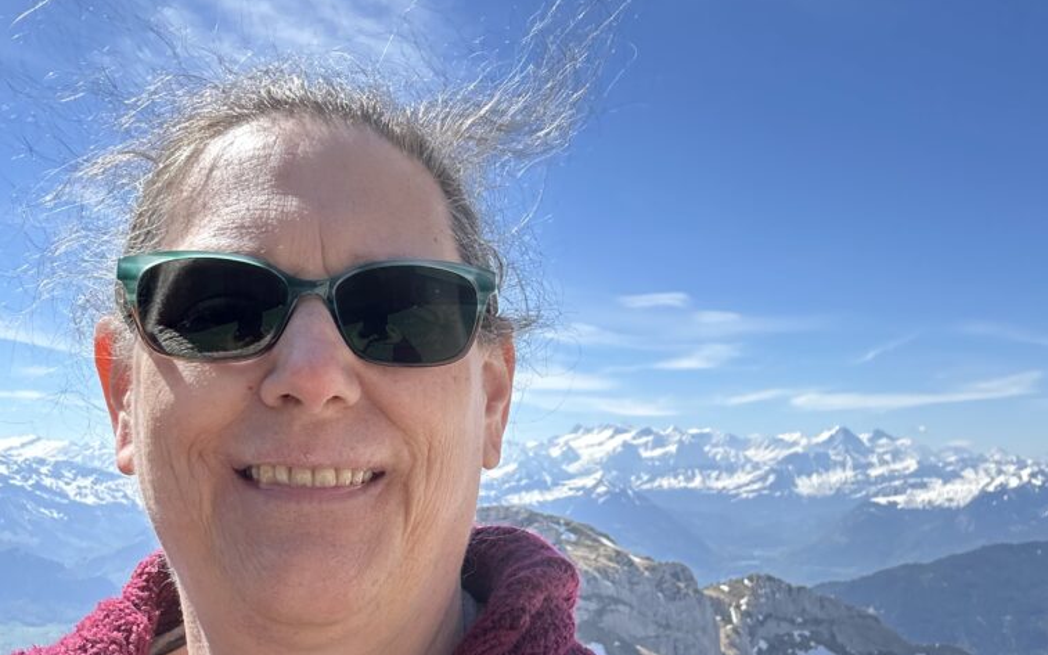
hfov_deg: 46.2
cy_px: 411
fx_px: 1228
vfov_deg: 29.7
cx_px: 521
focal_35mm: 43
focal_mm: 2.69
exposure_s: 1/711
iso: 25
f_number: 1.9
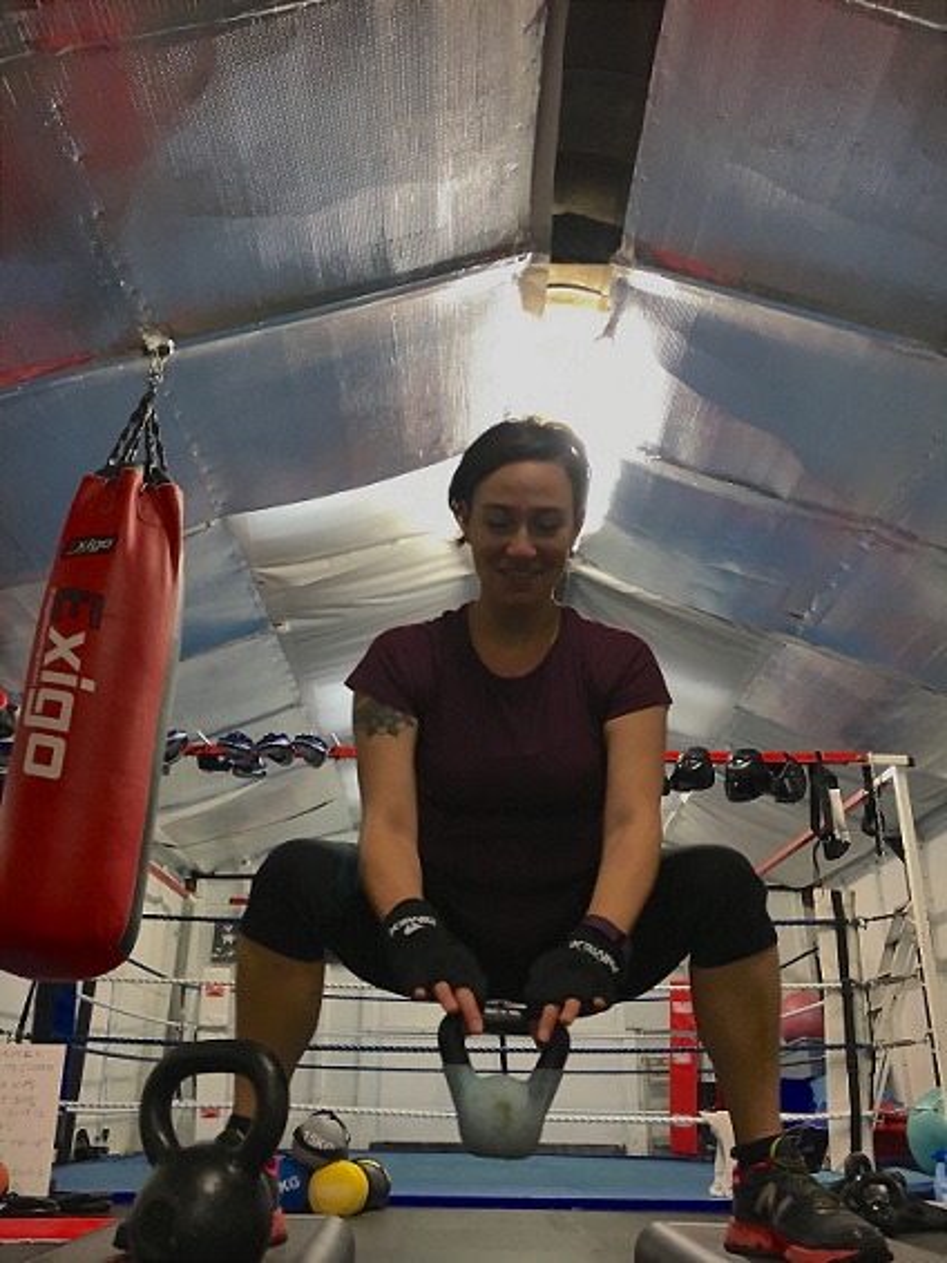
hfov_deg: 48.2
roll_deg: -1.5
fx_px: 1057
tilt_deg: +21.9
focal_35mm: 29
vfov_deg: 61.6
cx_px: 474
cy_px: 632
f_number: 2.2
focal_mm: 4.15
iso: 200
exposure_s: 1/33
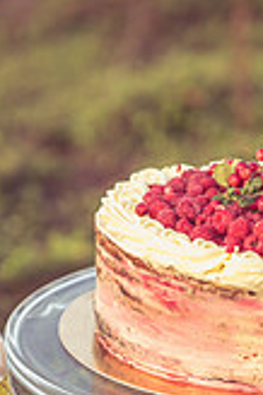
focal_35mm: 192
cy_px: 385
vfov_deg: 10.6
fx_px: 2108
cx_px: 166
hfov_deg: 7.1
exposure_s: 1/400
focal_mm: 70
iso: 400
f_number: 2.8
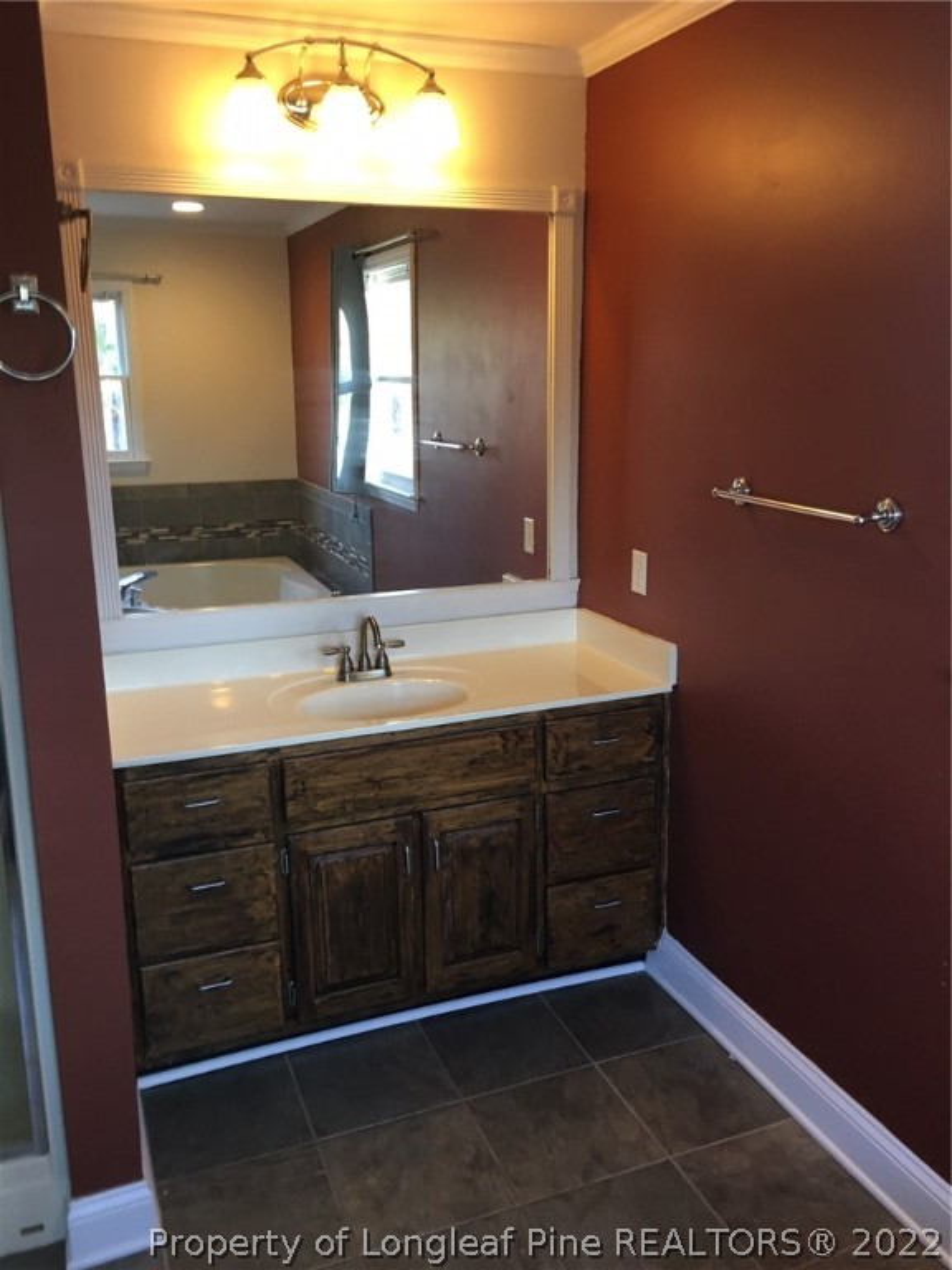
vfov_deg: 61.7
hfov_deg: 48.2
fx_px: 1063
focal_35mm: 29
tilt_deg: -12.8
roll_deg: +1.2
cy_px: 635
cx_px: 476
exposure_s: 1/15
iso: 50
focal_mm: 4.15
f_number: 2.2
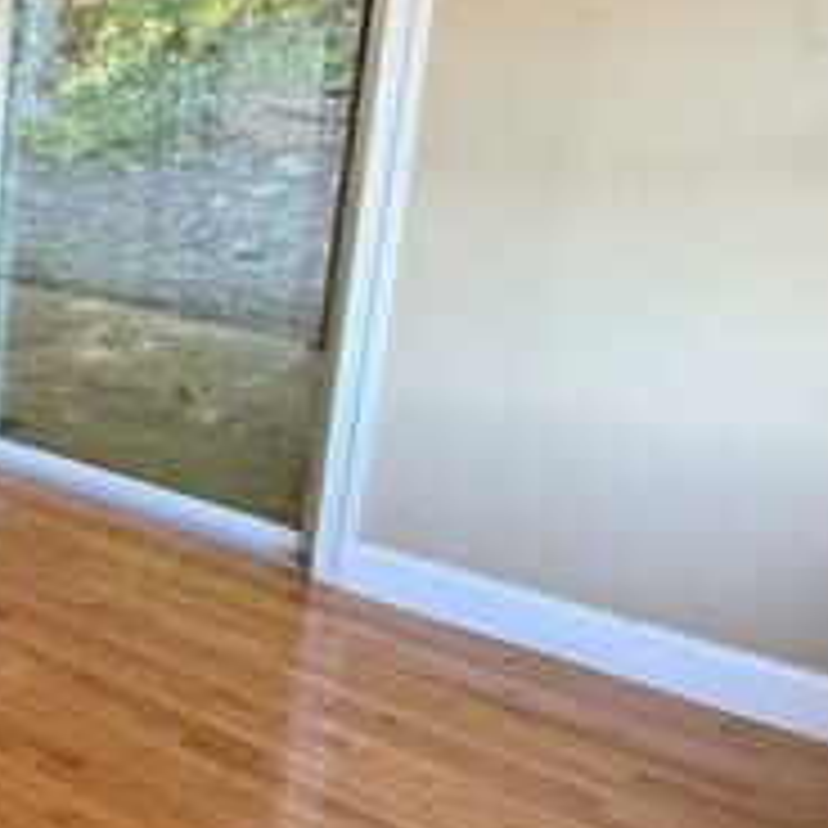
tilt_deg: -11.1
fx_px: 1164
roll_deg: -1.9
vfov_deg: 38.9
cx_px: -252
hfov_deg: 30.6
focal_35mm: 43
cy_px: 315
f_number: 2.2
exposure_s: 1/60
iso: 400
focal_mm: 2.22
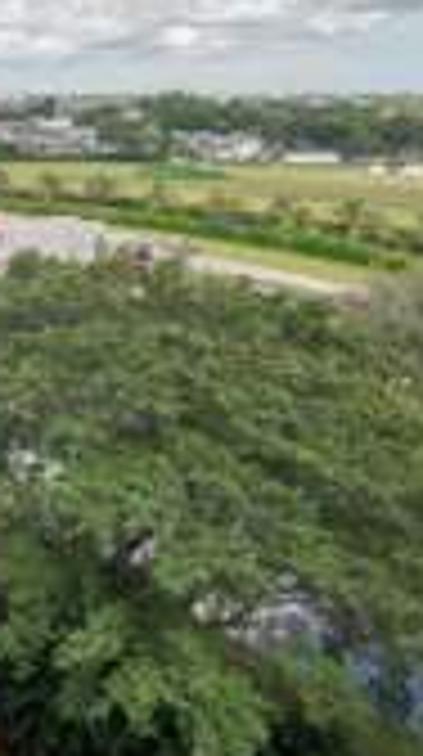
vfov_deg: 38.7
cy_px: 126
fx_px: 1021
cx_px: -351
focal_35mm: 51
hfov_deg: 18.2
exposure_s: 1/500
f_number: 11
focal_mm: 17
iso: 640
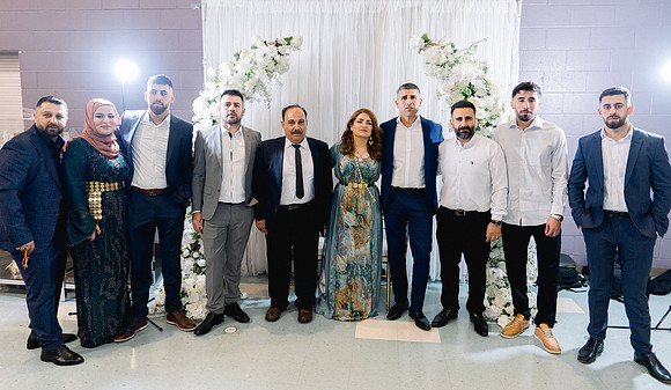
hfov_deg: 72.5
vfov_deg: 46.0
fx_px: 457
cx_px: 338
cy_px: 169
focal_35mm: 26
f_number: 2.8
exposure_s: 1/160
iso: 800
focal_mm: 24
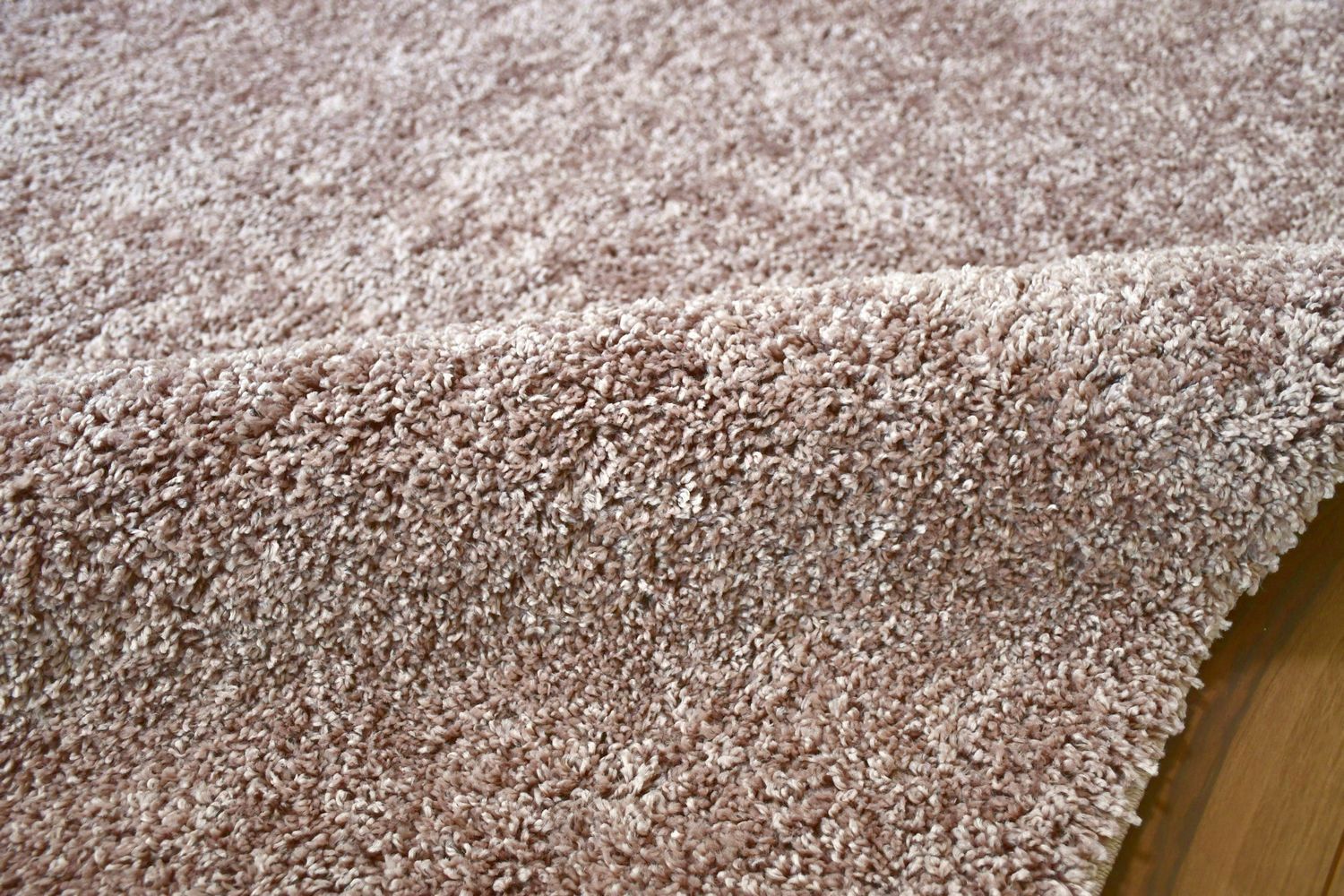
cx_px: 672
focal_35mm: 36
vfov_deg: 36.9
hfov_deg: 53.1
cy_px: 448
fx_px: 1344
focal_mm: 24
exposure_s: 1/160
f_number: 3.8
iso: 800
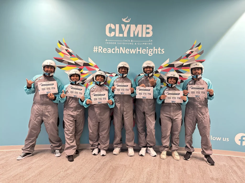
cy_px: 92
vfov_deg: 56.8
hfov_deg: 71.6
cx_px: 122
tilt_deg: -2.0
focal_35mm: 24
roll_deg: -1.2
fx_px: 170
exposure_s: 1/50
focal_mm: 6.86
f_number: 1.78
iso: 500
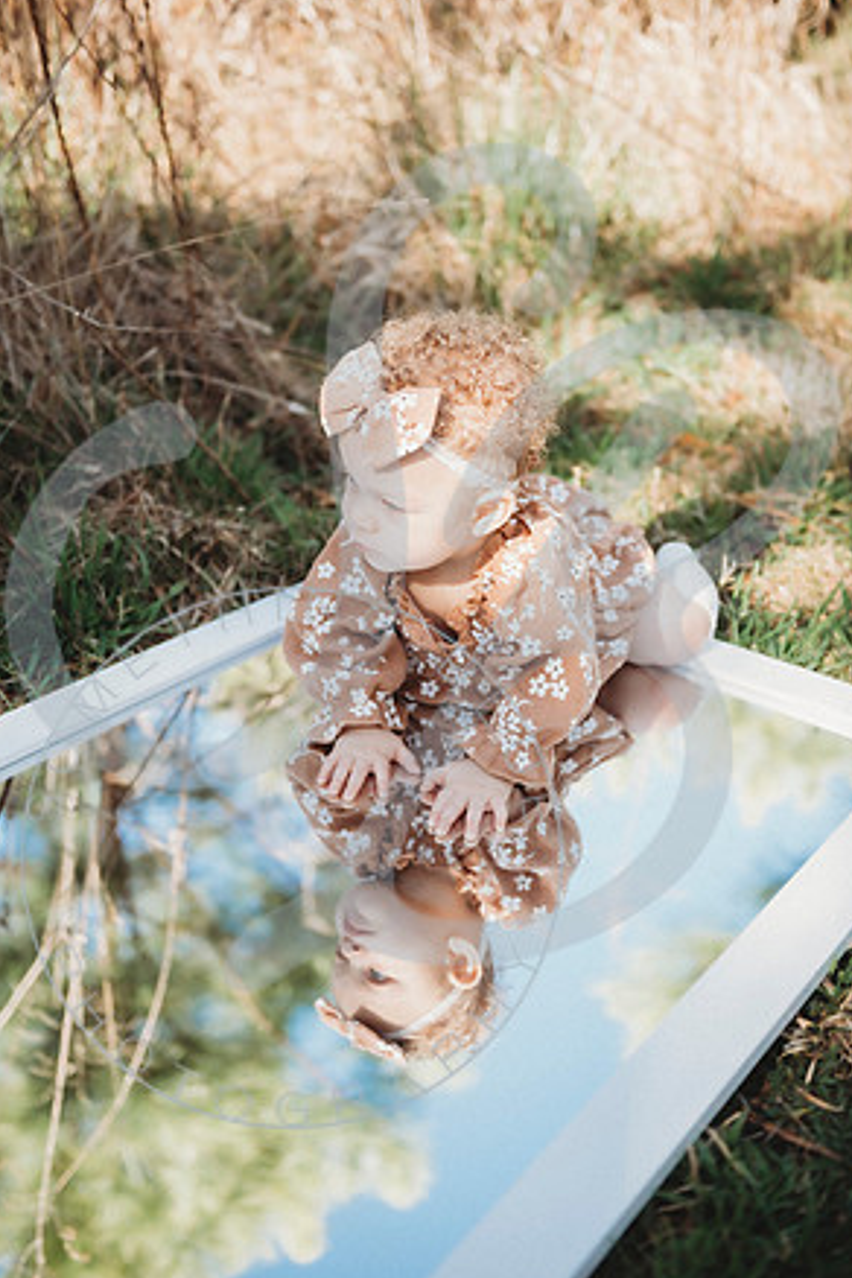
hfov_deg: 34.2
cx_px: 423
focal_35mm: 39
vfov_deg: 49.6
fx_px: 1384
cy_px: 636
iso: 200
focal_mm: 38
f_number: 2.8
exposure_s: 1/400
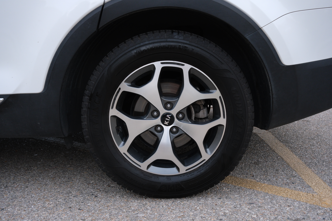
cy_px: 110
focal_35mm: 35
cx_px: 166
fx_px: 323
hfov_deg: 54.4
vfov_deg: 37.9
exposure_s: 1/680
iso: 1000
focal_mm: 23
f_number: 5.6
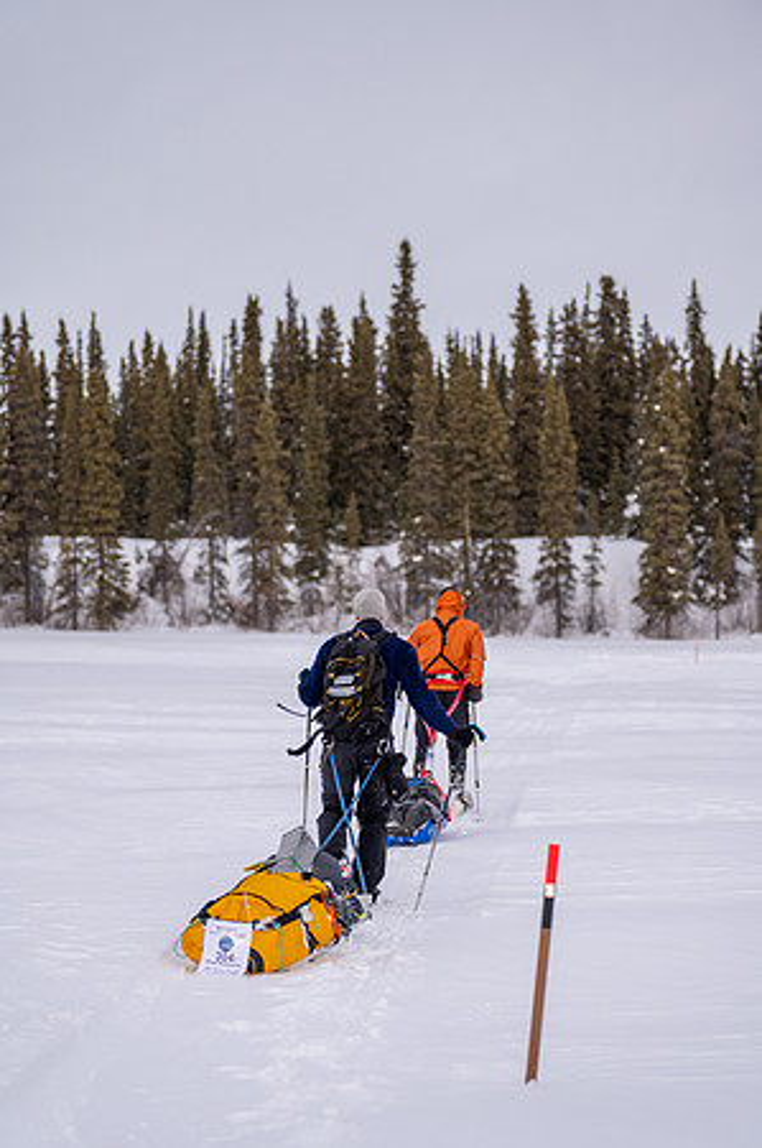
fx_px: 3023
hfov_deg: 14.4
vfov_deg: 21.5
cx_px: 381
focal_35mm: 95
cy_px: 574
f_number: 2.8
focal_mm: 95
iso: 100
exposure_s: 1/500
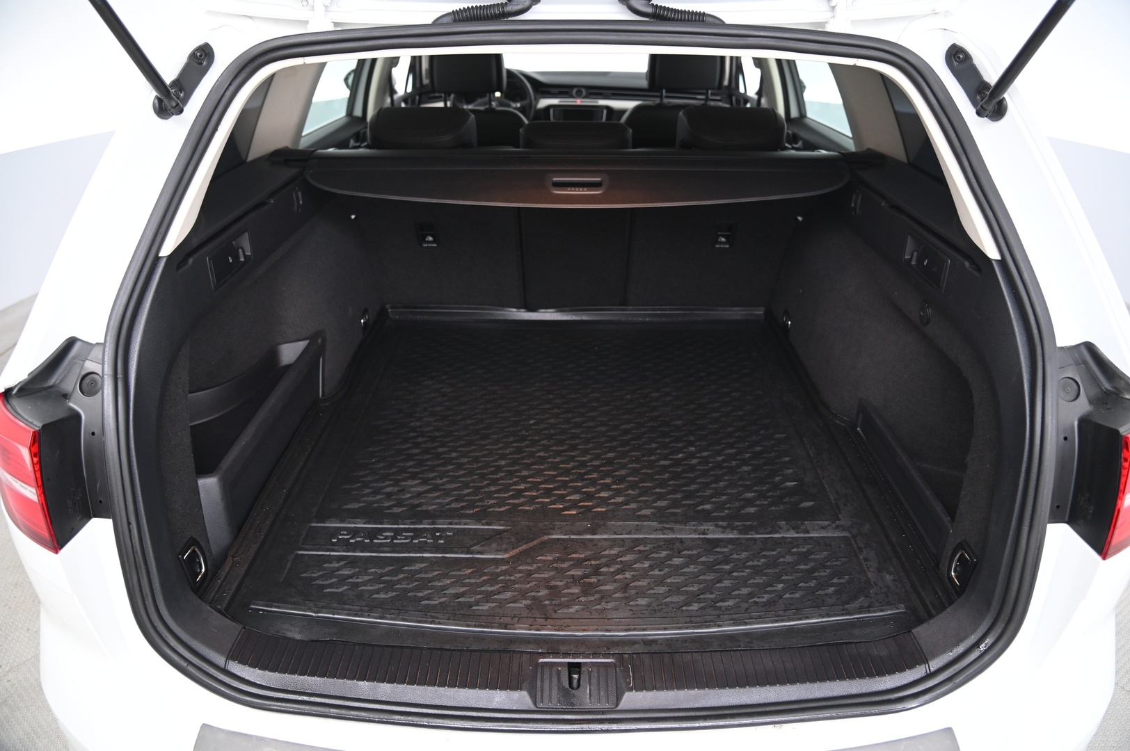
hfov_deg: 73.8
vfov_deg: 53.1
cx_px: 565
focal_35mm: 24
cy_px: 376
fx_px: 753
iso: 2000
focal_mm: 24
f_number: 4
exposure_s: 1/25
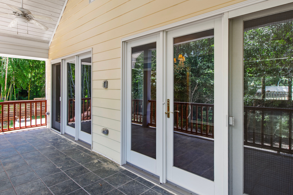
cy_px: 88
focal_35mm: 20
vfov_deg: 61.8
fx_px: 163
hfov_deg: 84.0
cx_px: 142
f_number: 8
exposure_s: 1/20
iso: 100
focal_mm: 10
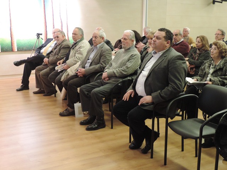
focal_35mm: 47
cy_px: 85
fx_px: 308
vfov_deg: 30.9
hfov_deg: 40.4
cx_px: 114
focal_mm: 8.3
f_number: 3.5
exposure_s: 1/8
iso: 800
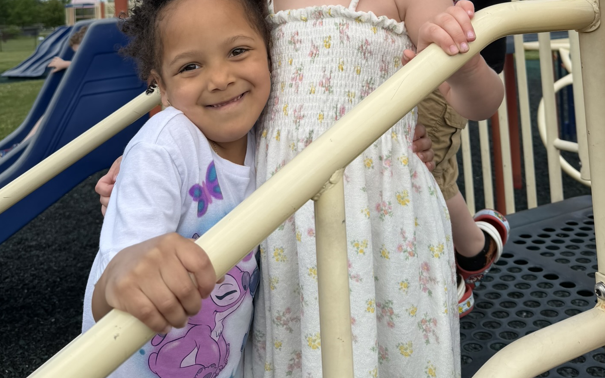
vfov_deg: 31.1
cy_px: -24
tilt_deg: +2.4
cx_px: 305
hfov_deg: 52.7
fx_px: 610
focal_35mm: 37
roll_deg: +3.2
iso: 80
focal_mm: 6.76
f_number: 1.78
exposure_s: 1/2703
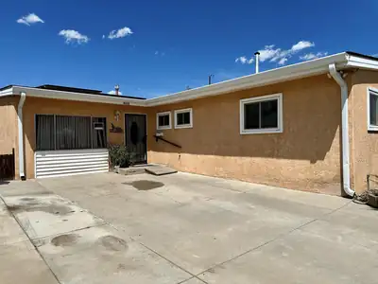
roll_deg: +0.5
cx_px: 189
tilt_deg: -1.7
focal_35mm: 24
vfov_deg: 56.8
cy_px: 142
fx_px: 262
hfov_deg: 71.6
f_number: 1.78
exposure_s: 1/8197
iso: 80
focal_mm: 6.86
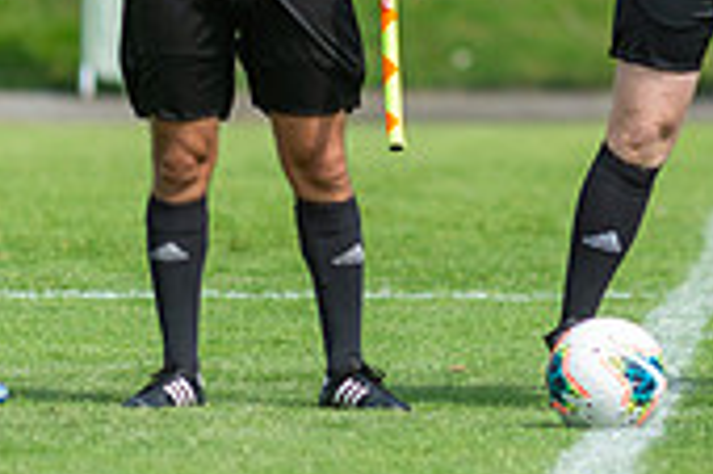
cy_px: -92
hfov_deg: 2.0
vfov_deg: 1.3
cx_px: 809
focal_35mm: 1052
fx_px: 20815
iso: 100
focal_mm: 300
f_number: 2.8
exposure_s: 1/1250
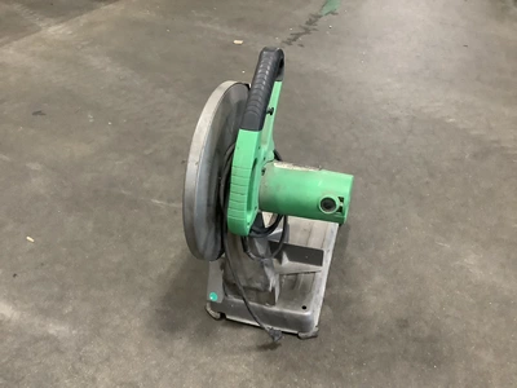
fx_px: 463
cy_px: 194
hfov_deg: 58.4
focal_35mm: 31
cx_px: 258
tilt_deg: -37.1
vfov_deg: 45.4
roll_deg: -0.1
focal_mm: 3.3
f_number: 2.4
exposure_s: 1/30
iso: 500
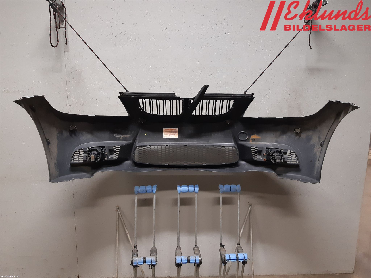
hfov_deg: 67.3
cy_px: 139
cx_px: 186
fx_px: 279
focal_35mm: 26
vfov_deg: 53.1
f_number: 1.7
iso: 200
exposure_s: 1/50
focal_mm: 3.93
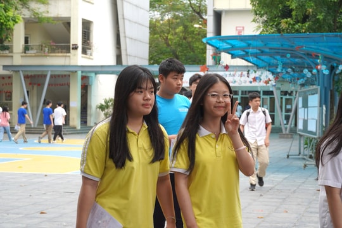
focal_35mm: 58
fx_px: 551
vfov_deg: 23.4
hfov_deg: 34.5
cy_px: 114
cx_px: 171
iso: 100
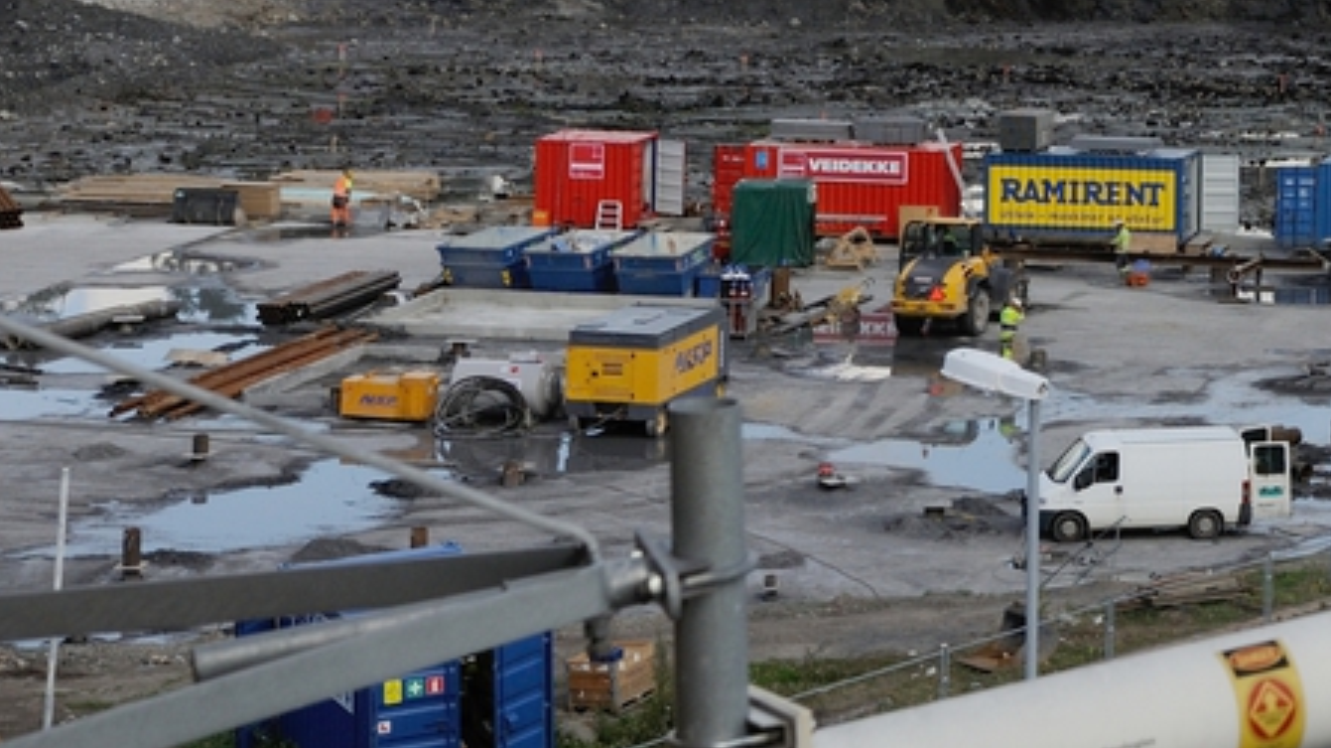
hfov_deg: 15.3
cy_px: -380
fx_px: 4763
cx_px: 1670
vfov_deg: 8.8
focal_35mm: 135
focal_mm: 48
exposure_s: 1/500
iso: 400
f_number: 11
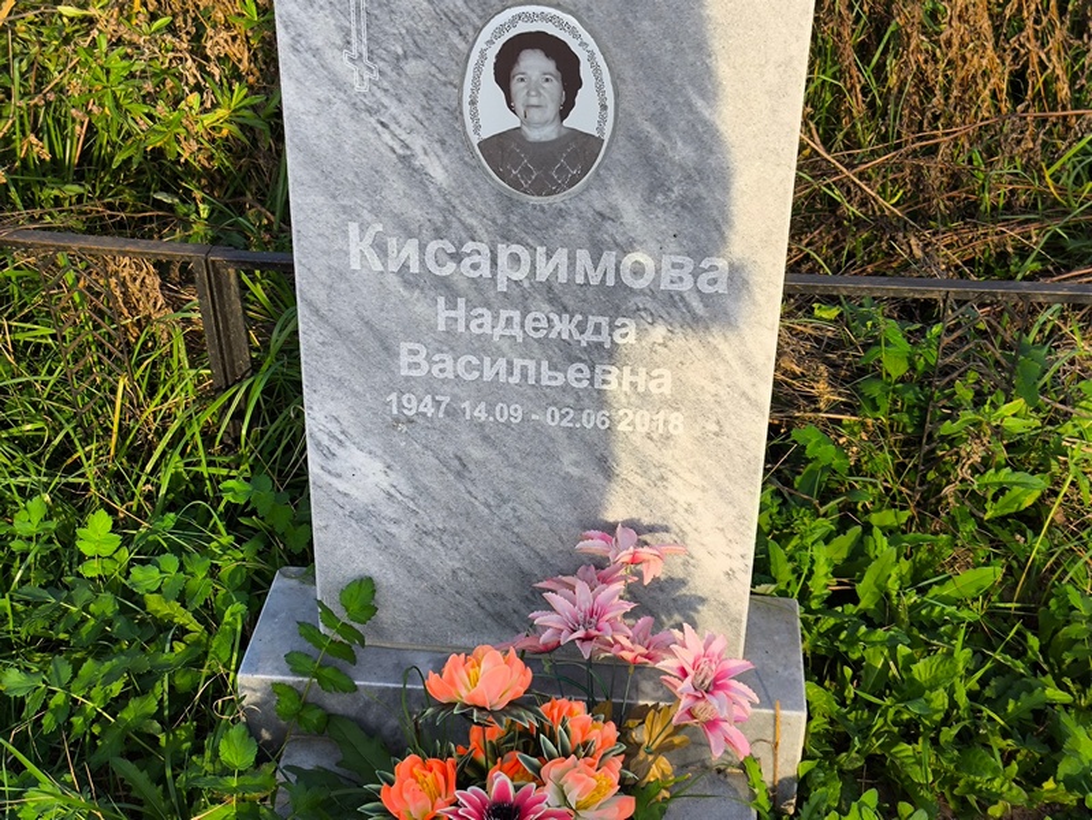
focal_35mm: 50
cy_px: 410
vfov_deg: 29.1
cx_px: 546
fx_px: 1578
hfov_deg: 38.2
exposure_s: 1/411
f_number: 1.7
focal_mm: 4.71
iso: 50
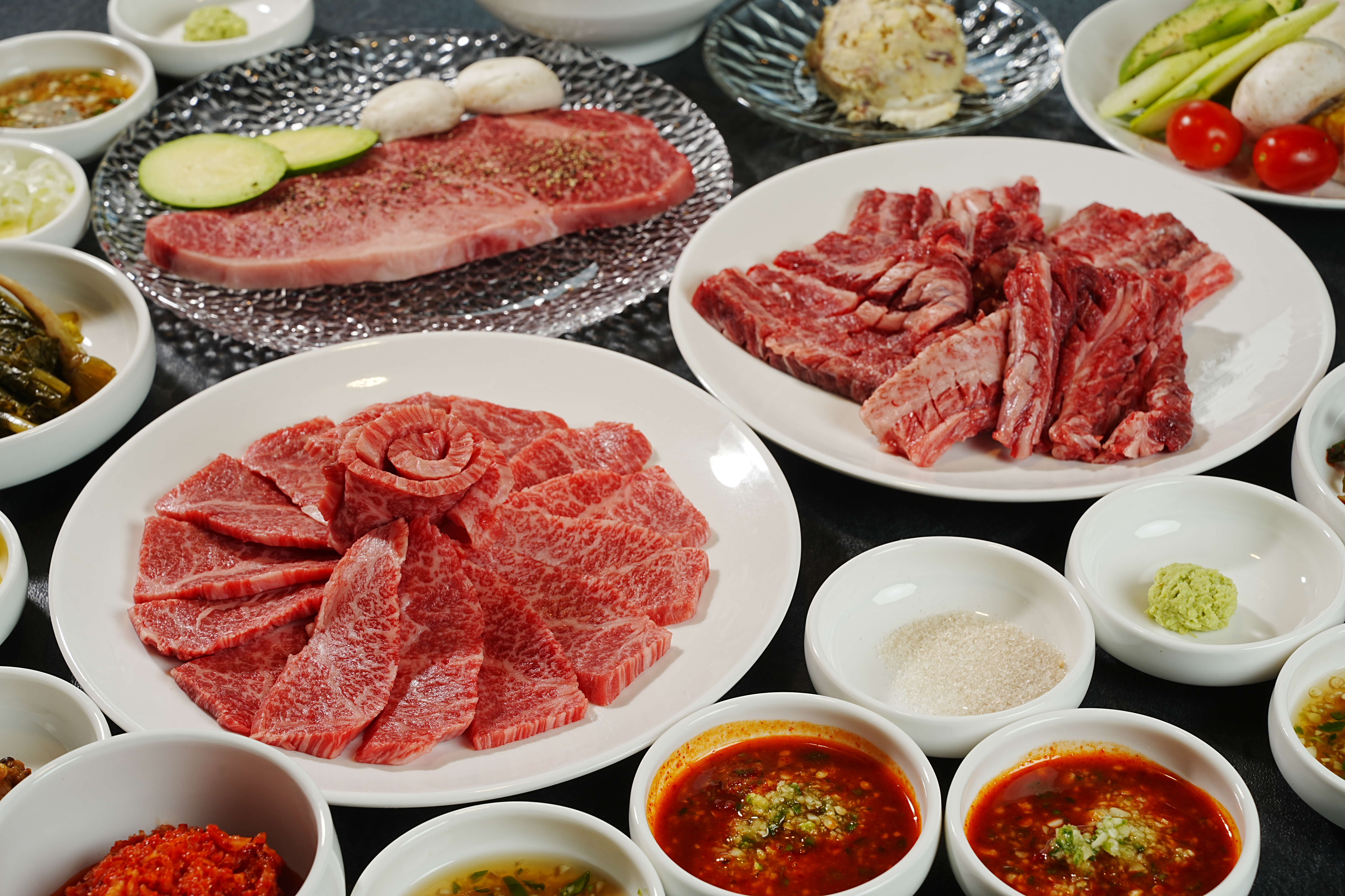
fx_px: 2615
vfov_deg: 19.5
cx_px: 672
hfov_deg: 28.8
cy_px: 448
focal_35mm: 70
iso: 125
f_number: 11
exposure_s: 1/125
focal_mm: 70
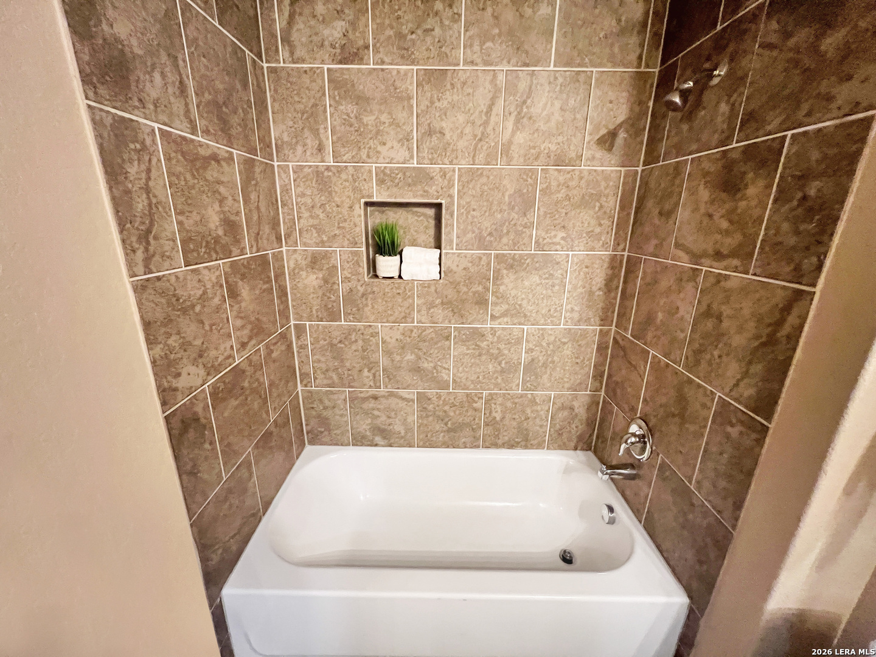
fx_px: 329
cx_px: 438
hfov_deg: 106.2
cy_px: 328
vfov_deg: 89.9
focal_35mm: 13
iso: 800
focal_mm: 1.57
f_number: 1.8
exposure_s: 1/40
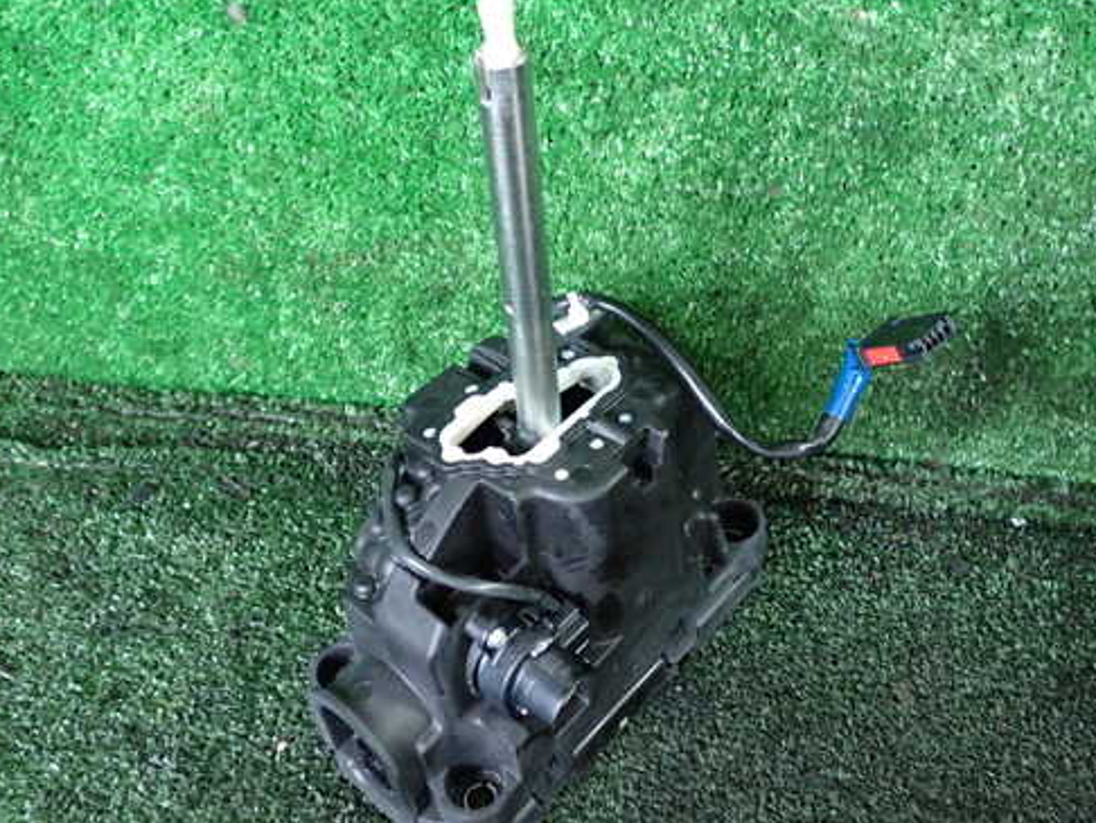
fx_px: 1172
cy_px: 377
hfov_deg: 50.1
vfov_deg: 38.7
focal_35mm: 37
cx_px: 507
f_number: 2.3
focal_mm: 5.4
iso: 640
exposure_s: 1/30
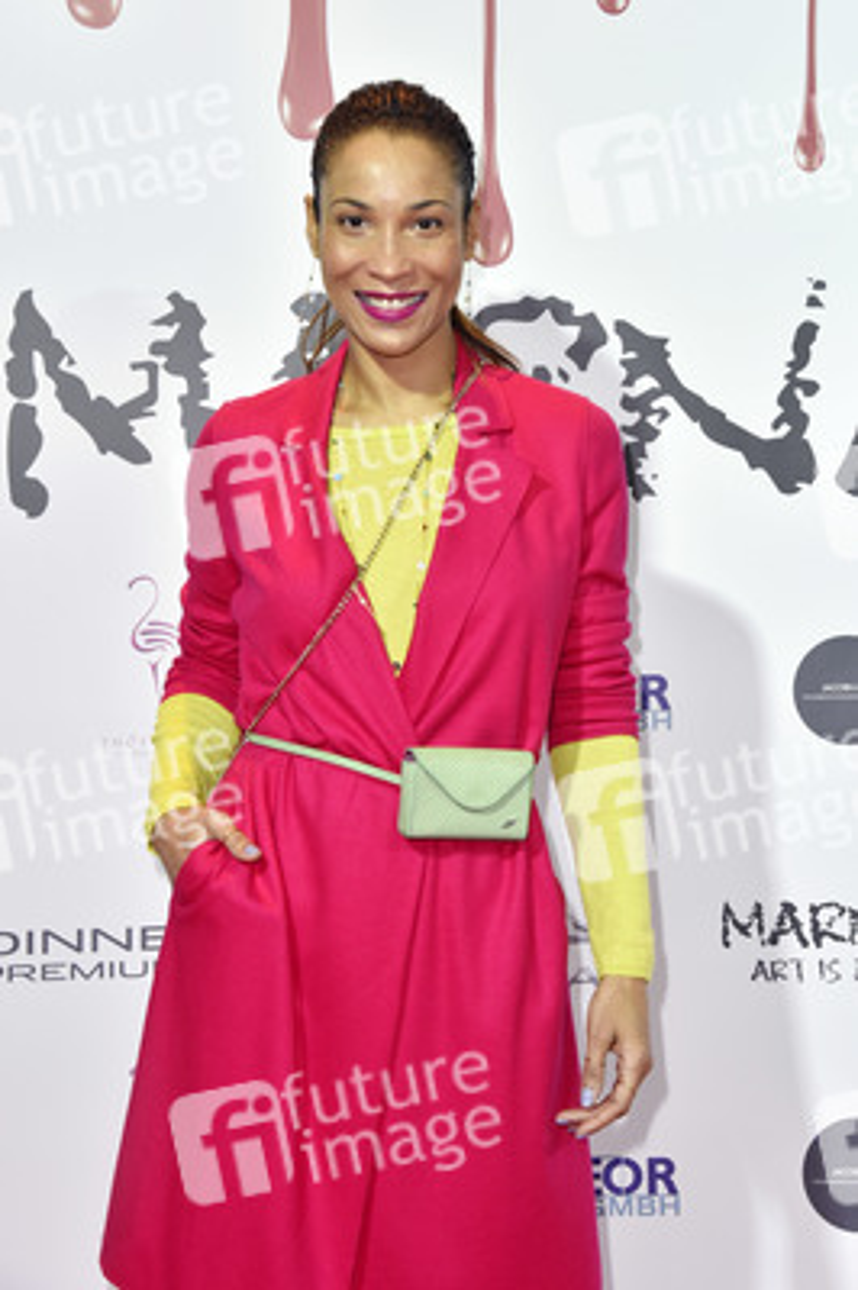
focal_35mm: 55
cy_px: 645
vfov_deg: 36.3
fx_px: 1970
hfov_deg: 24.6
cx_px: 429
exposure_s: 1/160
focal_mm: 55
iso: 1600
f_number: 6.3
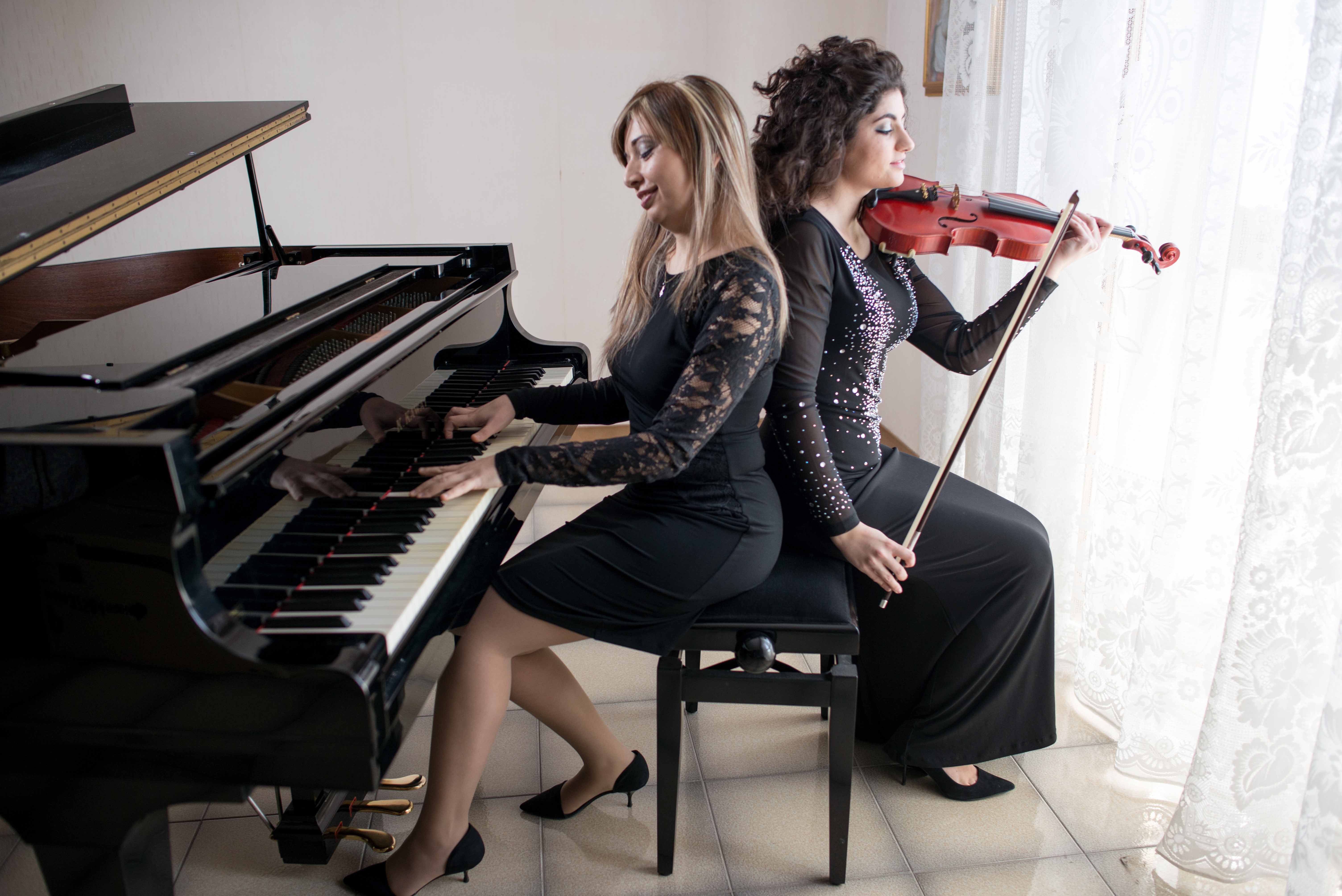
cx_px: 671
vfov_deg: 46.4
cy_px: 448
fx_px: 1044
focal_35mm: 28
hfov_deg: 65.5
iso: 250
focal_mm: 28
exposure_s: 1/60
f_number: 2.8
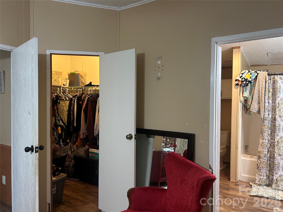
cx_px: 142
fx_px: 213
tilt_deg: -1.5
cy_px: 106
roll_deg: -0.5
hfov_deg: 67.3
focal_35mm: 26
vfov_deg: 53.1
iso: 200
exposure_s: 1/60
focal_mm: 5.7
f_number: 1.5
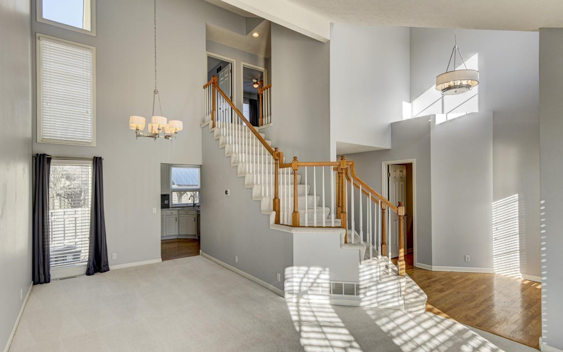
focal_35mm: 18
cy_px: 187
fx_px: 276
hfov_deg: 91.1
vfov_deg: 64.9
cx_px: 278
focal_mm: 17
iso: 400
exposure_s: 1/160
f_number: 8
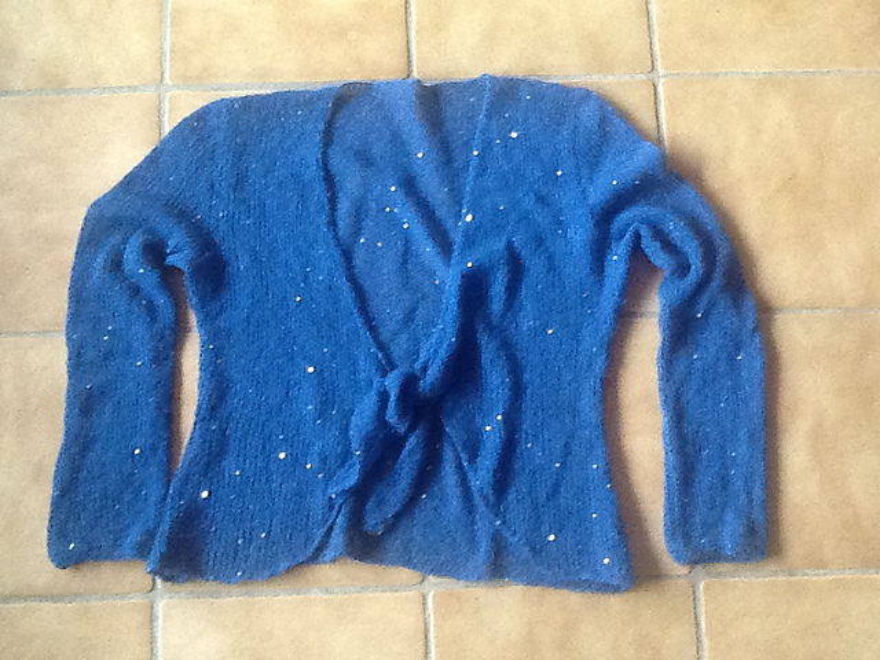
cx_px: 440
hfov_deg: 42.9
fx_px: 1119
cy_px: 330
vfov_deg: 32.9
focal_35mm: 44
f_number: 2.4
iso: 250
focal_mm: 2.03
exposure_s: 1/30
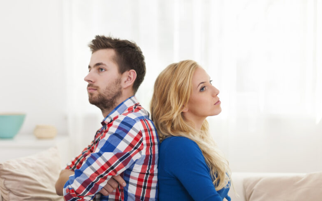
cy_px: 135
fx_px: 588
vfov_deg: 19.4
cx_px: 138
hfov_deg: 30.6
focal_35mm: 67
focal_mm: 50
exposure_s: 1/200
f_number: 1.6
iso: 100
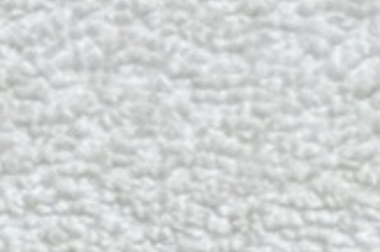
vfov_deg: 4.3
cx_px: 63
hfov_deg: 6.8
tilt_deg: -81.3
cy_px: 795
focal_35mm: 304
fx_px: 3206
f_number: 1.78
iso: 500
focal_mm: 6.76
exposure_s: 1/25
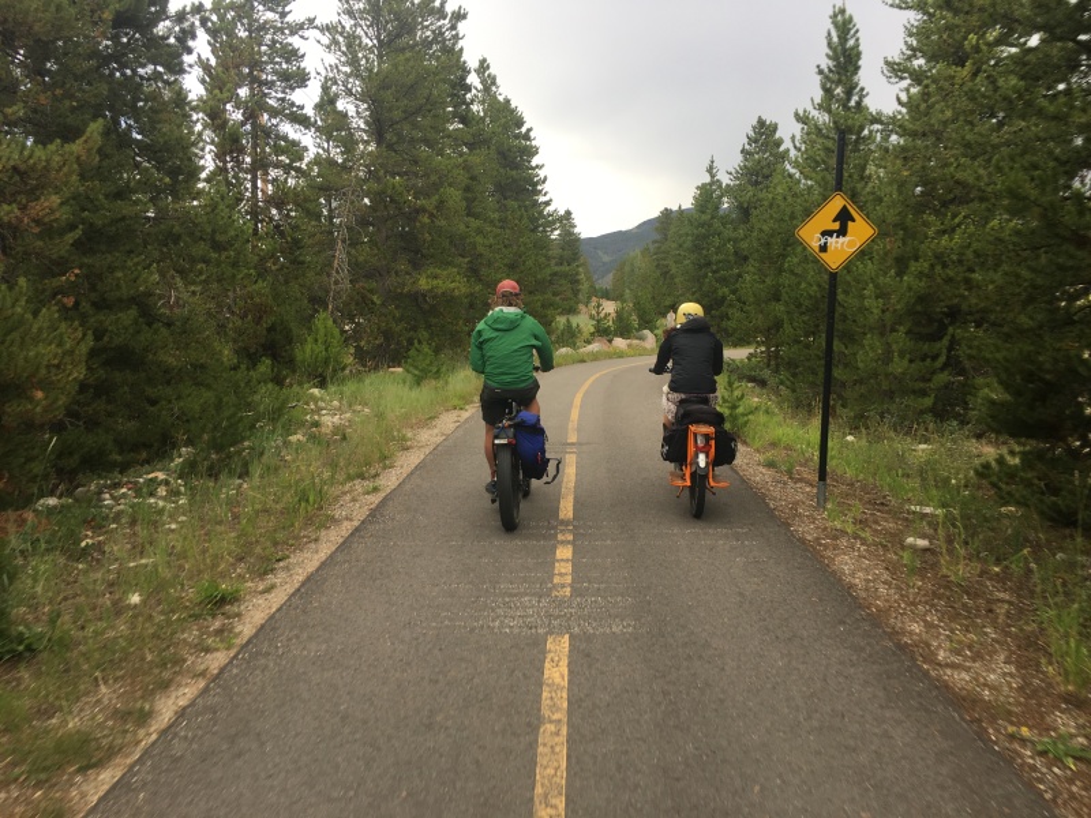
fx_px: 914
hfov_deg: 61.7
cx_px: 546
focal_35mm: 29
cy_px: 409
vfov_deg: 48.2
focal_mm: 4.15
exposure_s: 1/289
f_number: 2.2
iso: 25
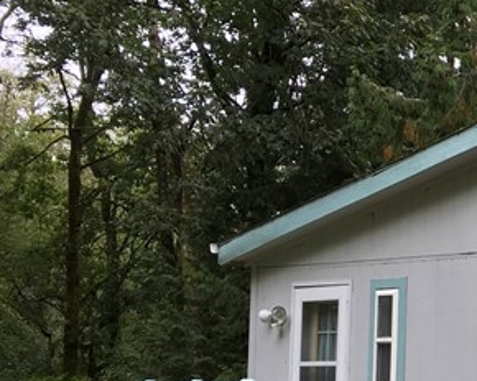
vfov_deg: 15.1
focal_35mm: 100
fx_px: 1412
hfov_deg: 16.8
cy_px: 374
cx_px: 778
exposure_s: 1/192
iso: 25
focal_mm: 4.15
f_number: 2.2
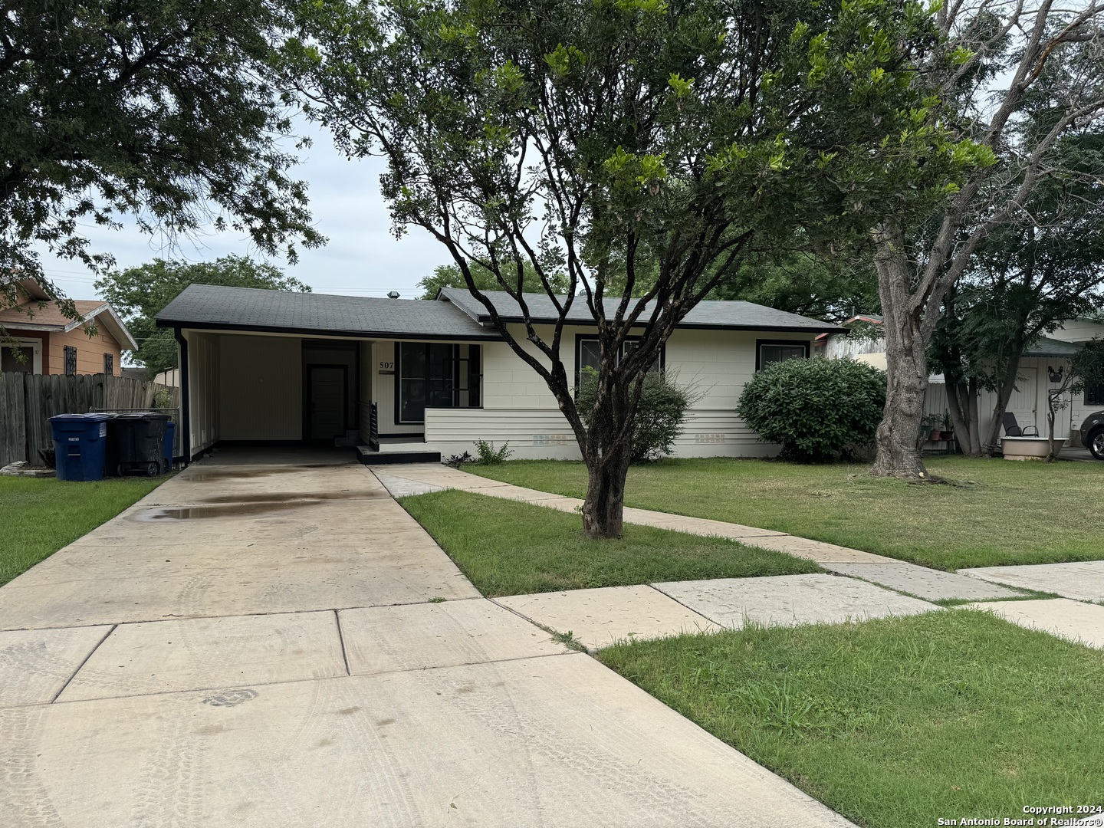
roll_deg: -0.9
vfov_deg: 56.8
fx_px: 765
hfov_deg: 71.6
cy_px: 414
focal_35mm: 24
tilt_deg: -2.5
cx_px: 552
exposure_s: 1/2105
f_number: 1.78
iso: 80
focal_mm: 6.76
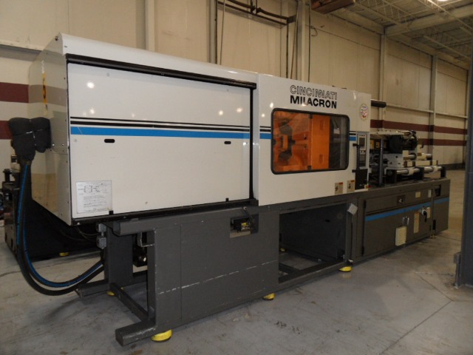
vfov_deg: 56.8
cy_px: 178
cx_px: 236
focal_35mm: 24
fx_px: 328
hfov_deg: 71.6
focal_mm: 3.9
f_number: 3.2
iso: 200
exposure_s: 1/30
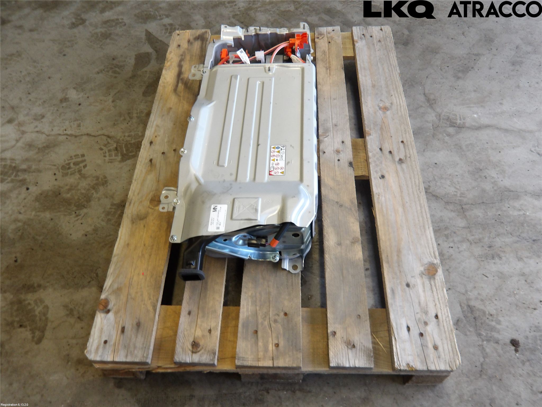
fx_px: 423
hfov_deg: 65.3
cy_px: 204
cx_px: 271
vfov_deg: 51.4
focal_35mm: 27
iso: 232
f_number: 3
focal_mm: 4.9
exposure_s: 1/60
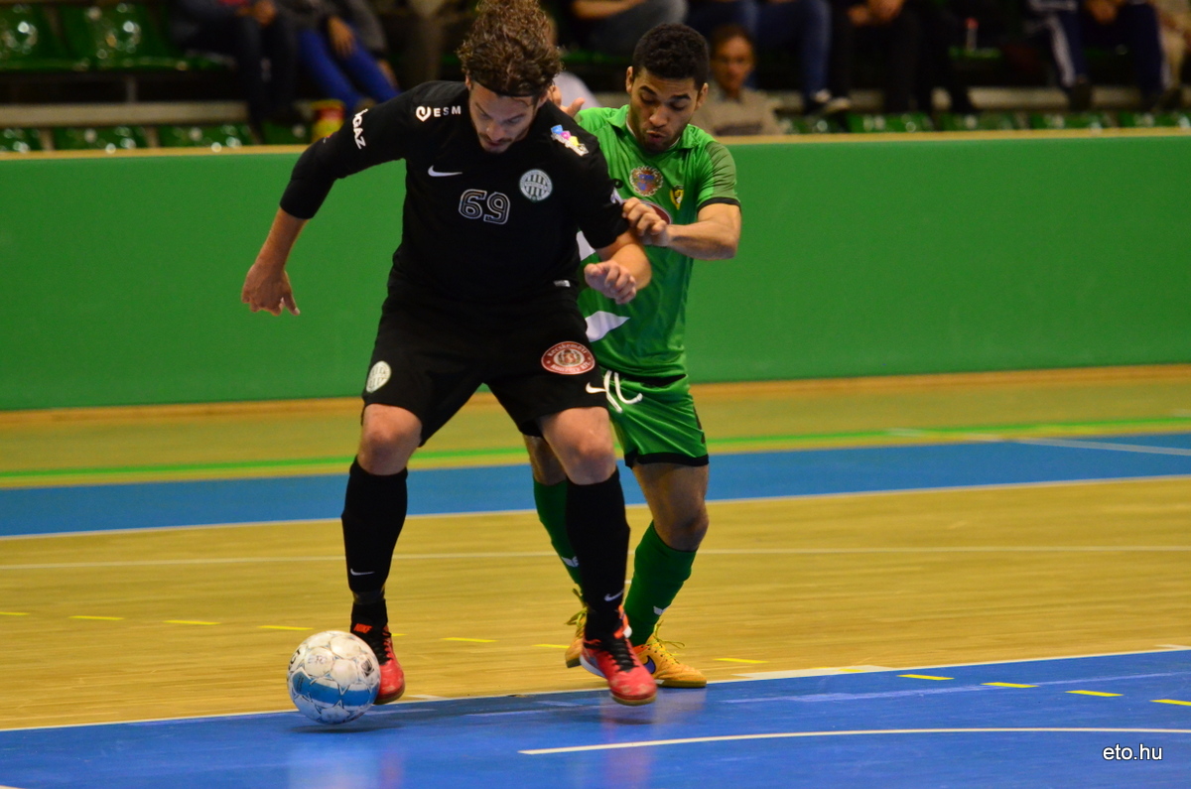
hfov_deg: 8.6
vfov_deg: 5.7
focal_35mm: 240
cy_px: 394
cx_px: 596
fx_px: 7924
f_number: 2.8
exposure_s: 1/640
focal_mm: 160
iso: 3200
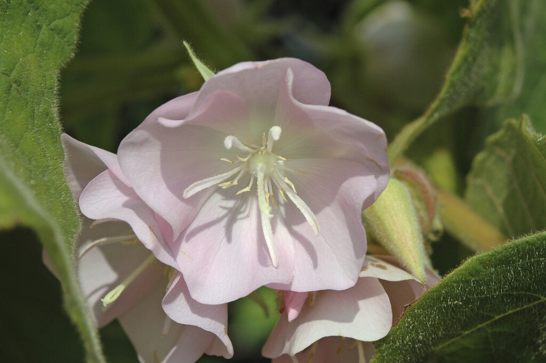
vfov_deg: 15.2
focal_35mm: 90
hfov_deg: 22.6
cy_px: 182
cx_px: 273
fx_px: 1364
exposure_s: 1/640
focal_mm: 60
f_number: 9
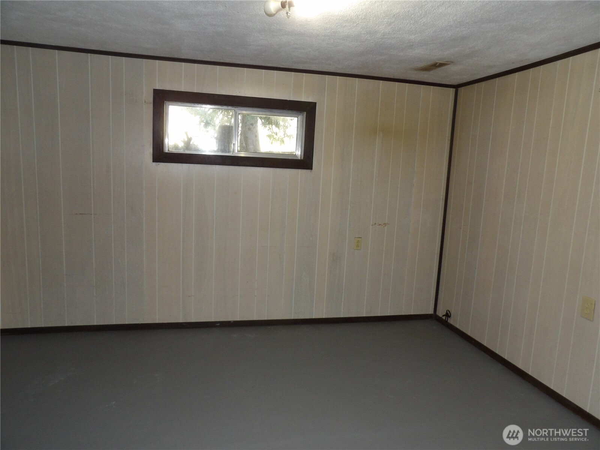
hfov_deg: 71.6
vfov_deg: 56.8
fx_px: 416
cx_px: 300
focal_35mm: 24
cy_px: 225
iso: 200
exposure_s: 1/33
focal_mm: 4.3
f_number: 3.2
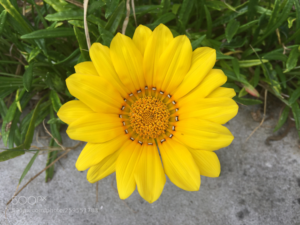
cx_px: 150
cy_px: 112
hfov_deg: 61.7
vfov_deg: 48.2
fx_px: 251
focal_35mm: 29
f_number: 2.2
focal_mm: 4.15
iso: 25
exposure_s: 1/509
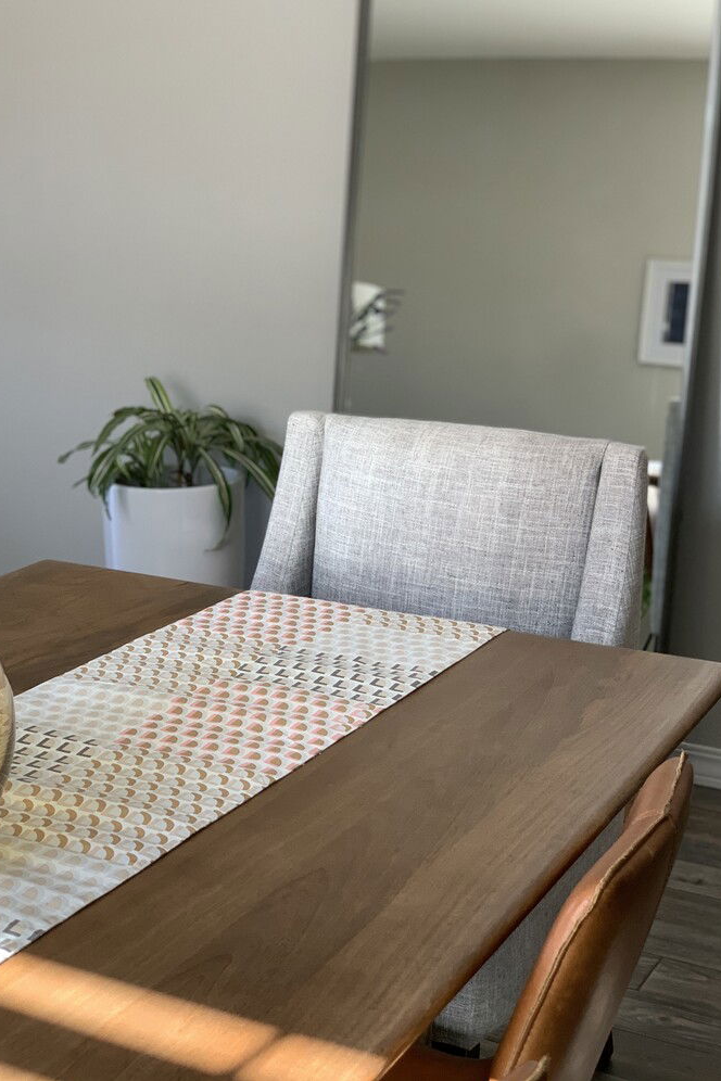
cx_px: 330
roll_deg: -0.4
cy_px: 532
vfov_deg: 36.2
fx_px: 1652
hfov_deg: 24.6
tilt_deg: -12.8
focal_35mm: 55
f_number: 2.4
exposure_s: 1/103
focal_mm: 6
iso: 125
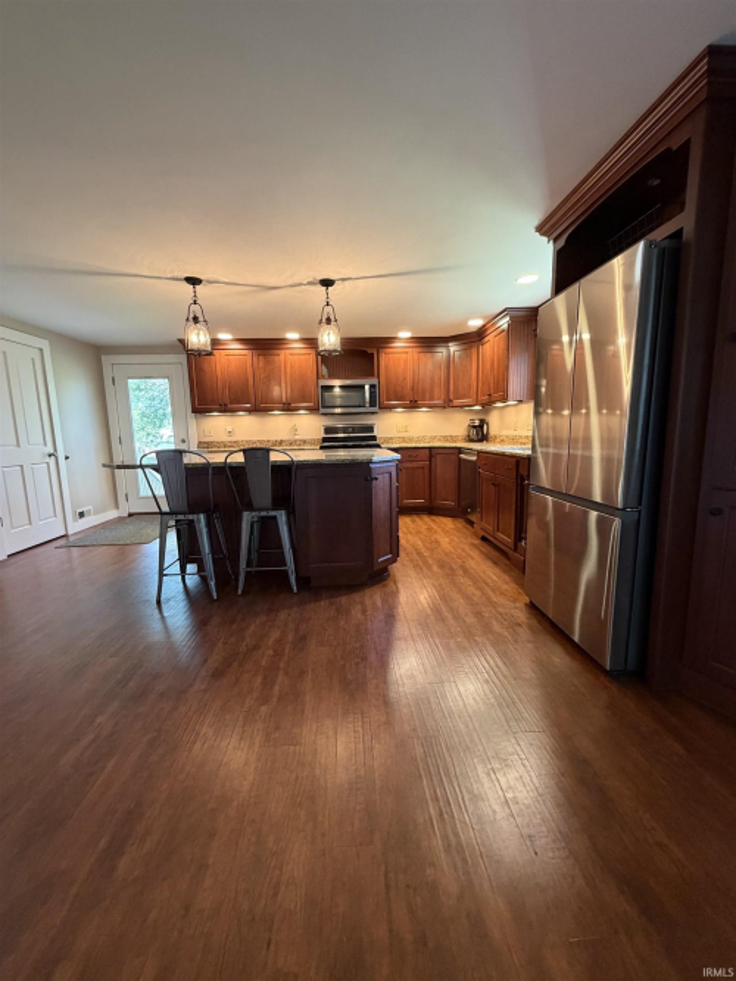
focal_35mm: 14
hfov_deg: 85.7
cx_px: 368
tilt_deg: -8.1
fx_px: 397
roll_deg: +0.8
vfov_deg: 102.1
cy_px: 490
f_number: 2.2
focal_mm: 2.22
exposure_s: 1/60
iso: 400
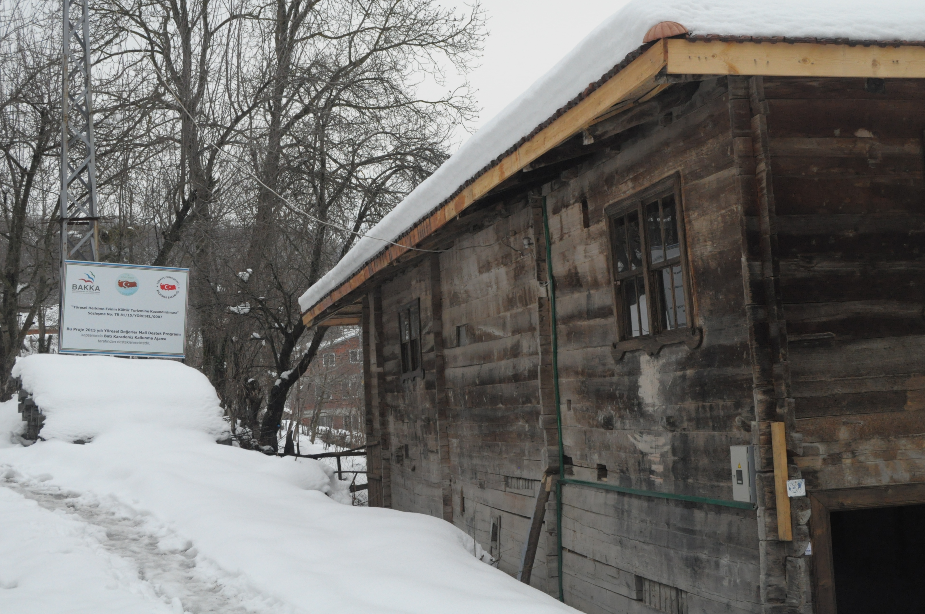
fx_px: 1155
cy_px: 307
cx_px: 462
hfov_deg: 43.7
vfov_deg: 29.8
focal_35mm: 45
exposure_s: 1/400
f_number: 10
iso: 1600
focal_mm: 30
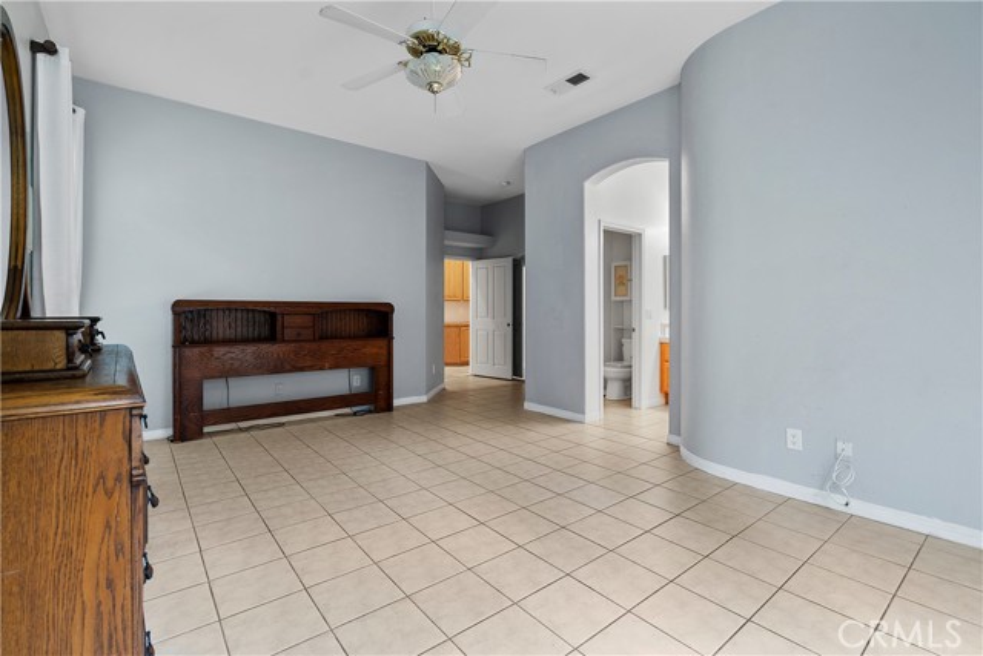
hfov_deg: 96.7
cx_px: 492
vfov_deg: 73.8
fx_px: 437
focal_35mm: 16
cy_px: 328
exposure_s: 1/2.5
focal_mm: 16
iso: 250
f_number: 6.3
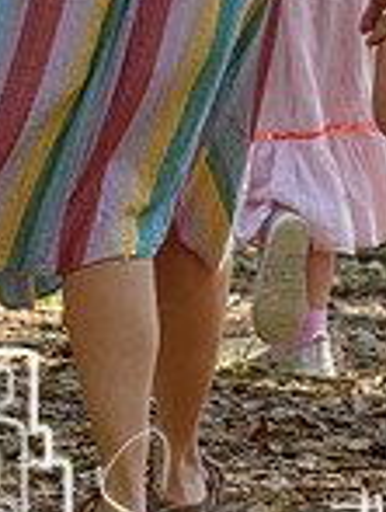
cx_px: 330
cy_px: -73
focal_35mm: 925
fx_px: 13693
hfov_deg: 1.6
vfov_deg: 2.1
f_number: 5.3
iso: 500
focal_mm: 210
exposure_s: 1/1000
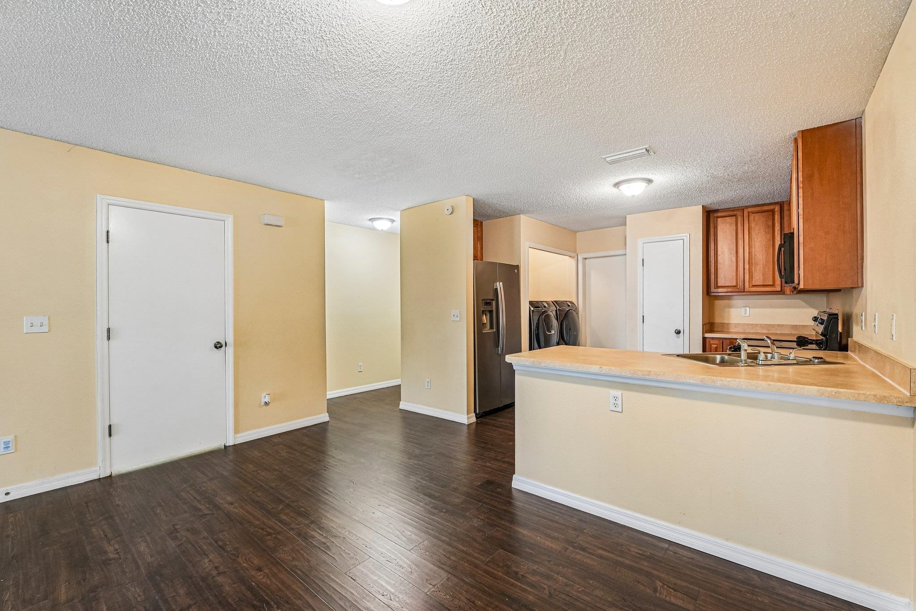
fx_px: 356
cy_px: 306
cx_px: 458
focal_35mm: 14
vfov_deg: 81.2
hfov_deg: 104.3
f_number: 10
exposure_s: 1/4
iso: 400
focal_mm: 14
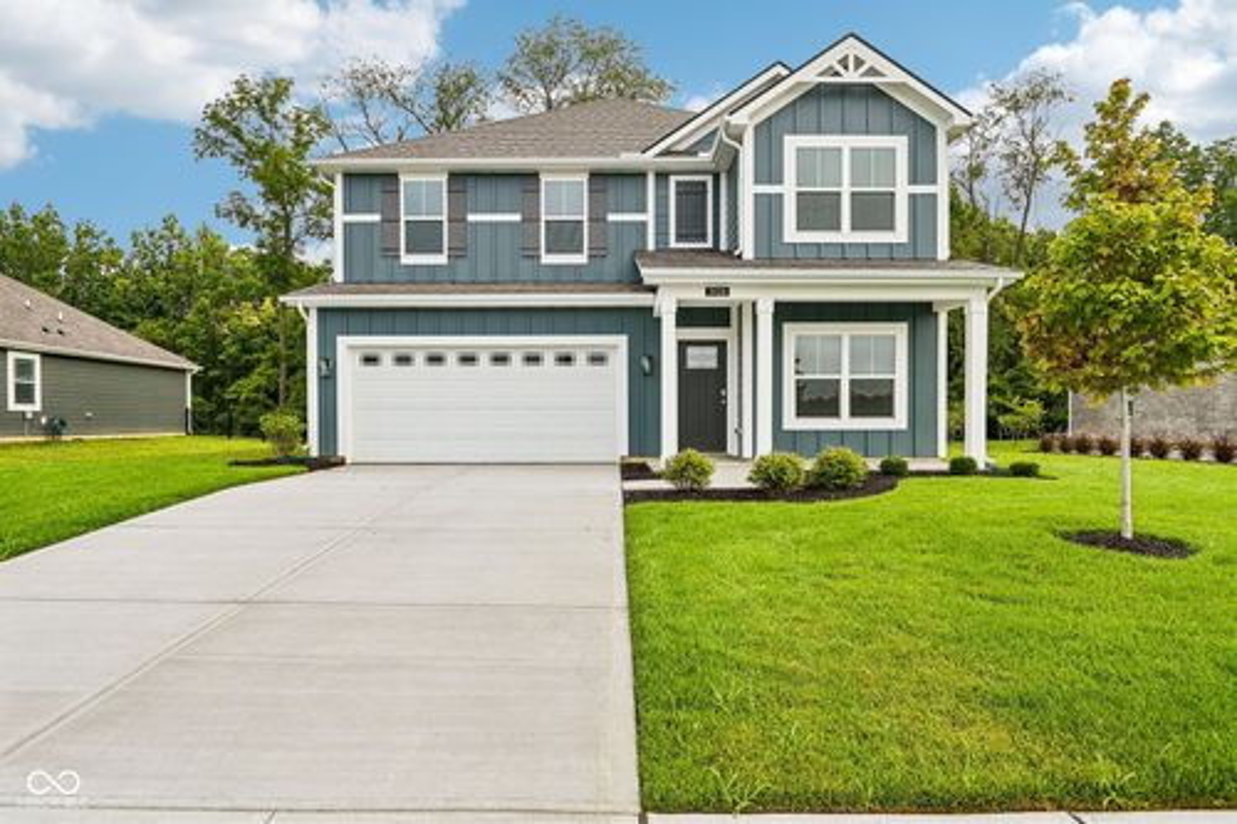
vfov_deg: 61.9
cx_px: 618
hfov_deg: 84.0
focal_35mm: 20
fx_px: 687
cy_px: 412
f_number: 8
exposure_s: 1/125
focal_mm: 20
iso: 100
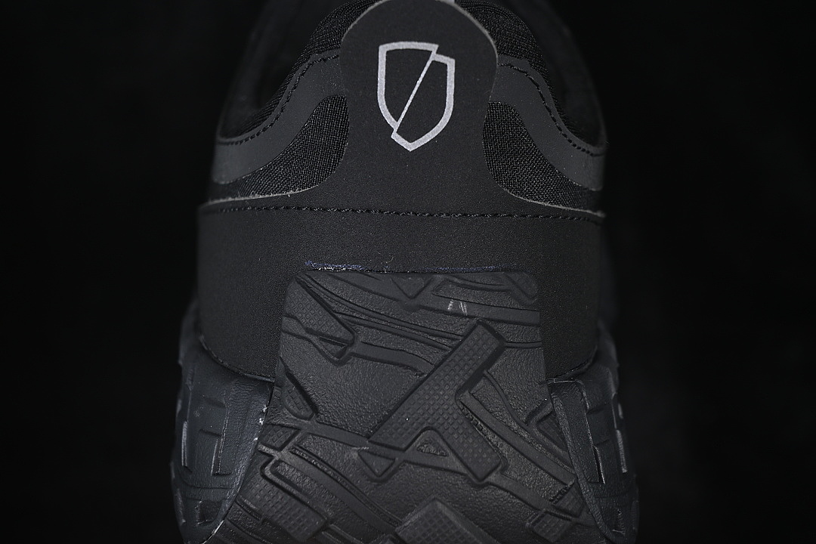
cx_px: 408
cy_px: 272
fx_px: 1700
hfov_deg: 27.0
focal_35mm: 75
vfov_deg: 18.2
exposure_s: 1/50
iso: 160
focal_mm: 50
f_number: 6.3
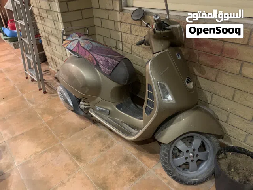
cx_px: 126
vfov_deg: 53.1
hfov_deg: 67.3
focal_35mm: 26
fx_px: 190
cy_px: 95
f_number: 1.8
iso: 640
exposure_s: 1/30
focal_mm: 4.25
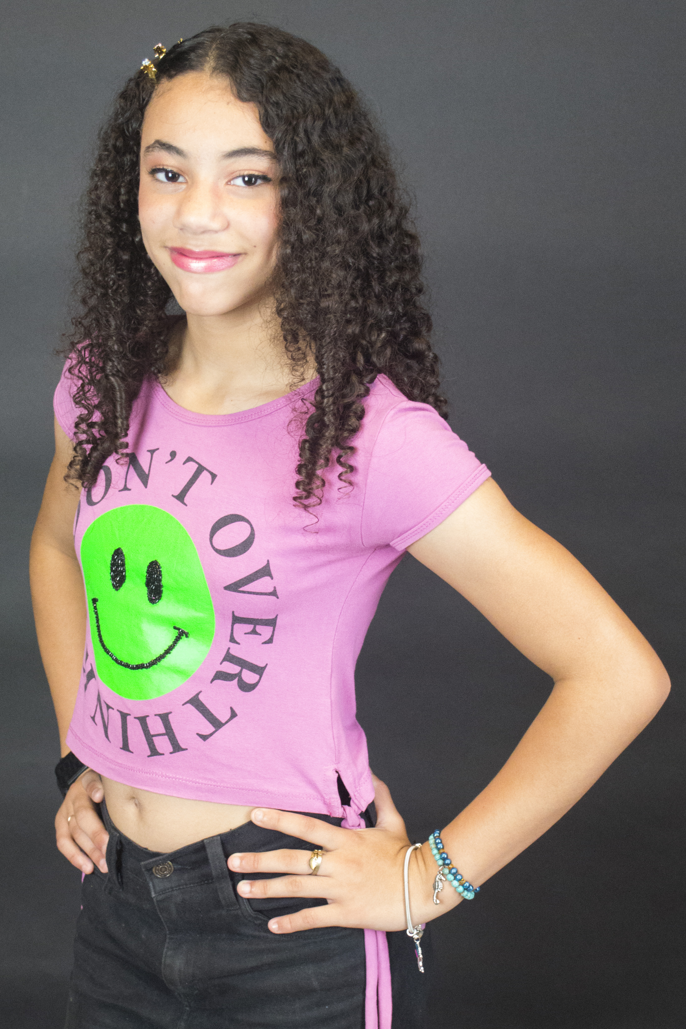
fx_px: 1515
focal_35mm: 53
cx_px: 332
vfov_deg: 37.5
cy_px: 525
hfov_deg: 25.5
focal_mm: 34
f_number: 5
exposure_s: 1/60
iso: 3200
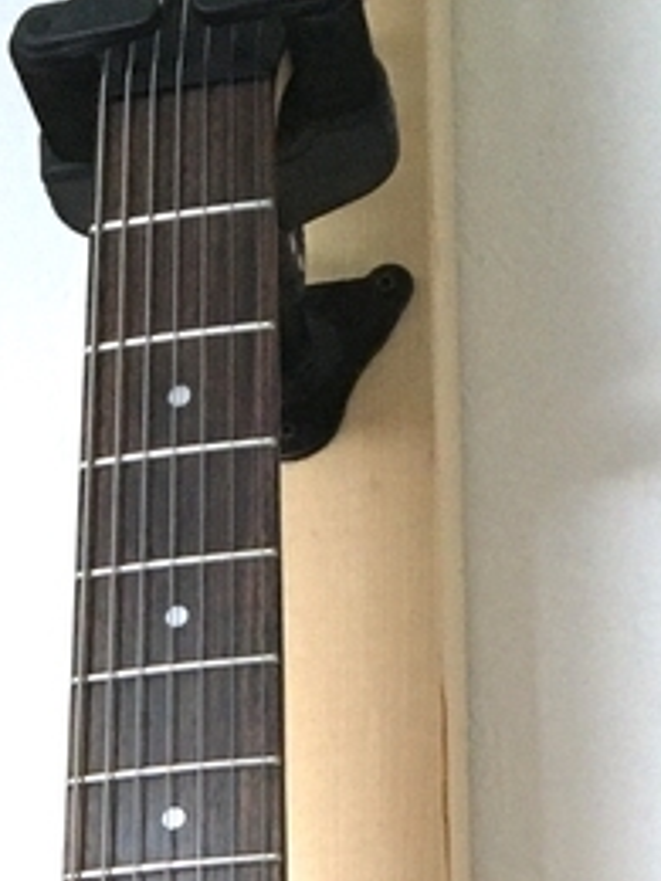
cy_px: 1528
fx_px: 3412
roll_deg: +0.8
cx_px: 325
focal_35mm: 134
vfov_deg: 13.4
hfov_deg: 11.1
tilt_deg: +12.5
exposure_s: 1/30
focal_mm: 4.15
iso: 125
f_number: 2.2
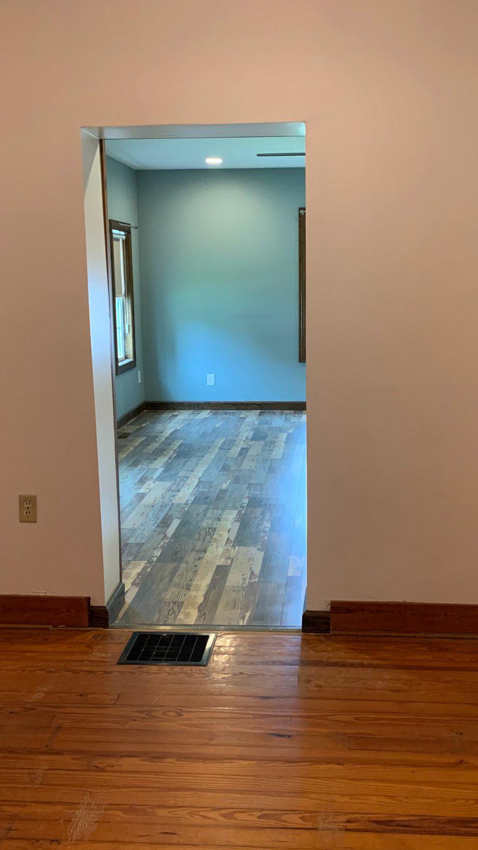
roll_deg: -0.5
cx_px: 278
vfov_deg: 52.8
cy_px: 425
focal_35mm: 38
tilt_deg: -7.8
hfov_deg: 31.1
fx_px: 856
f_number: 1.8
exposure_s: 1/60
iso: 320
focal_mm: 4.25
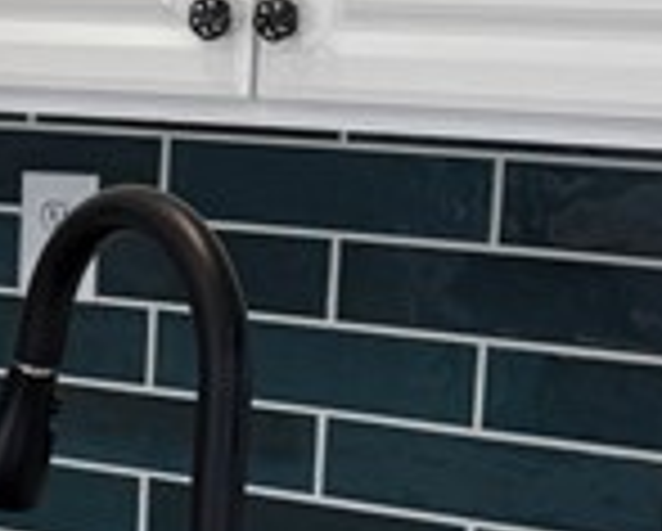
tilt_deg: -6.7
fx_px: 3198
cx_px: -959
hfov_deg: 10.2
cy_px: 364
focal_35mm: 163
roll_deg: -0.4
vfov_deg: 9.5
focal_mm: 6.76
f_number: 1.78
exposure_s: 1/167
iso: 64
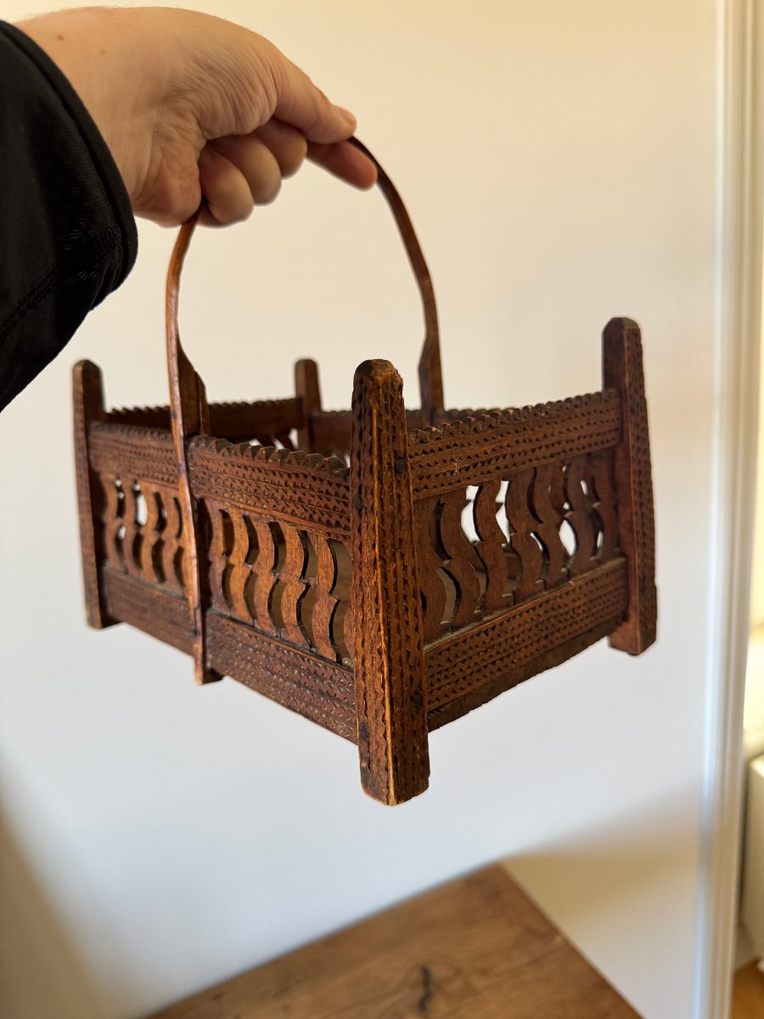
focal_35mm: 24
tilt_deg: -16.3
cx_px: 382
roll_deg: +4.6
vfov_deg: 71.6
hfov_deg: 56.8
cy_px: 510
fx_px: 706
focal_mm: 6.76
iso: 200
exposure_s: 1/97
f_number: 1.78
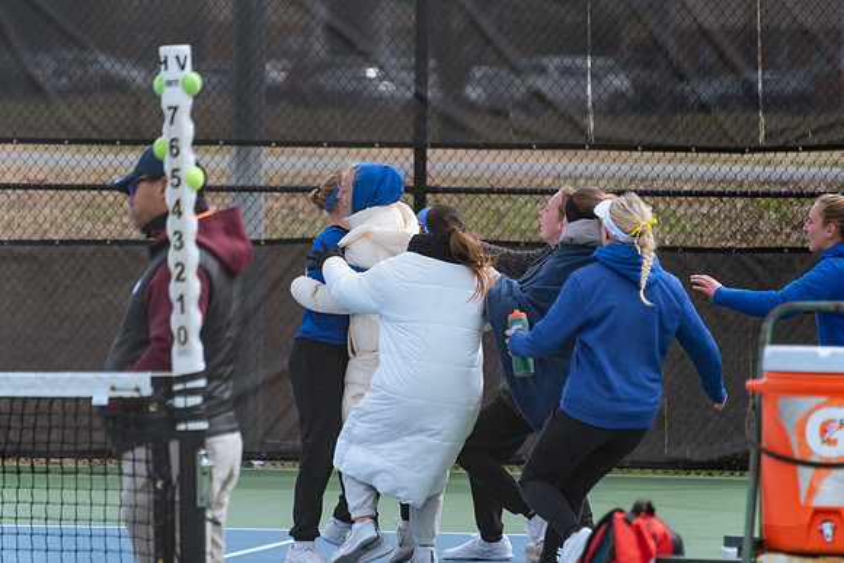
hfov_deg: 6.5
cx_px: 397
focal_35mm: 318
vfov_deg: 4.3
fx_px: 7452
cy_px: 265
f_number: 5.6
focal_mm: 300
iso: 640
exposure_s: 1/2000
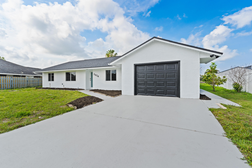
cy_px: 84
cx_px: 126
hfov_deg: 104.3
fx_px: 98
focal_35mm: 14
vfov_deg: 81.2
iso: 250
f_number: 9
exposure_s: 1/200
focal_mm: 14
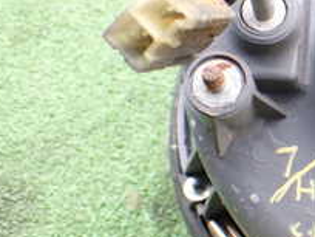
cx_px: 440
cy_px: 99
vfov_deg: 15.7
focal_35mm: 94
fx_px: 855
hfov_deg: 18.9
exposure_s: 1/125
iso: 160
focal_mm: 5.79
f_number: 2.4
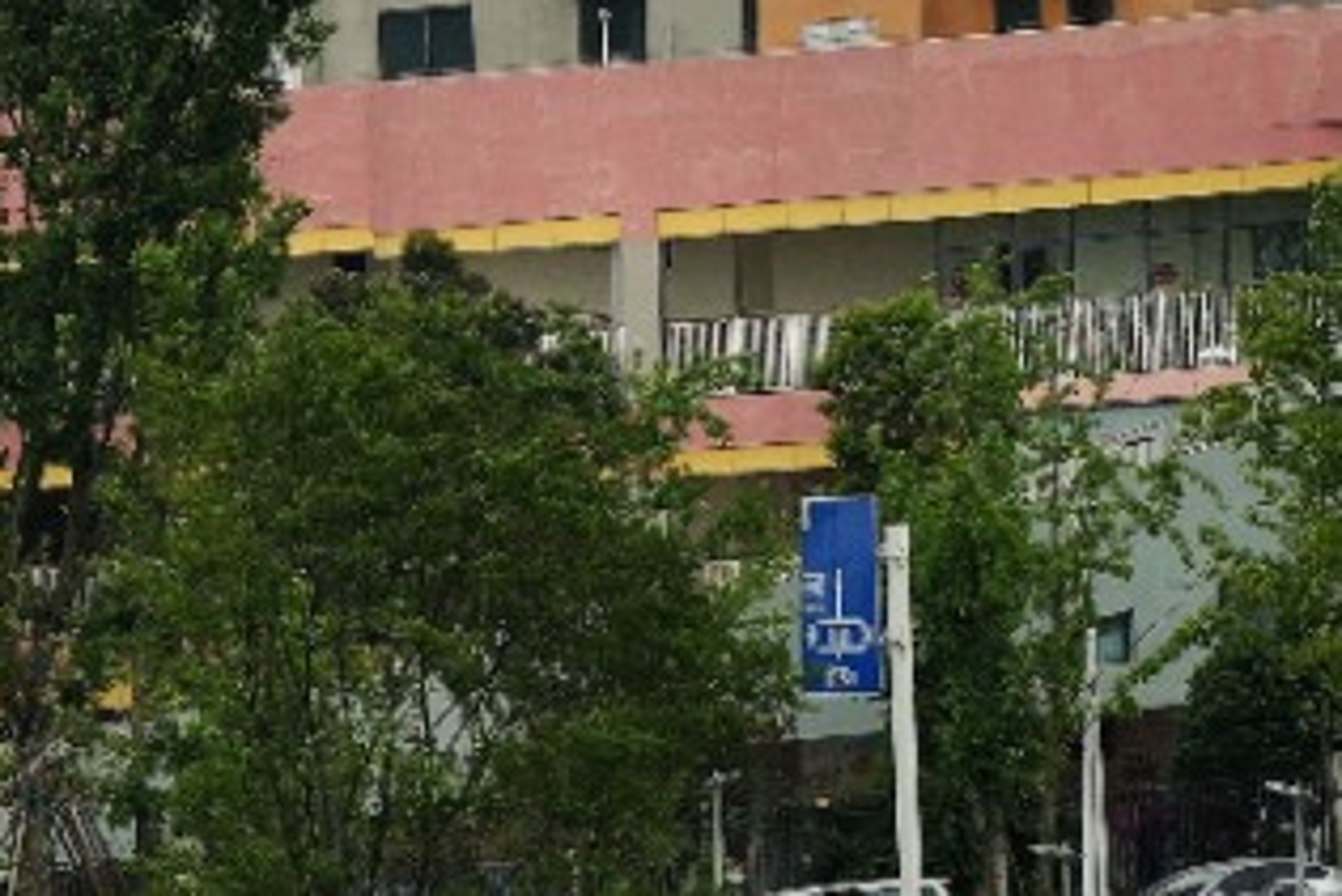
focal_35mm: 598
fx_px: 22301
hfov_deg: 3.4
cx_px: -1240
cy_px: 1905
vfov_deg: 2.3
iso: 125
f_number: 5.6
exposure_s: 1/160
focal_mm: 135
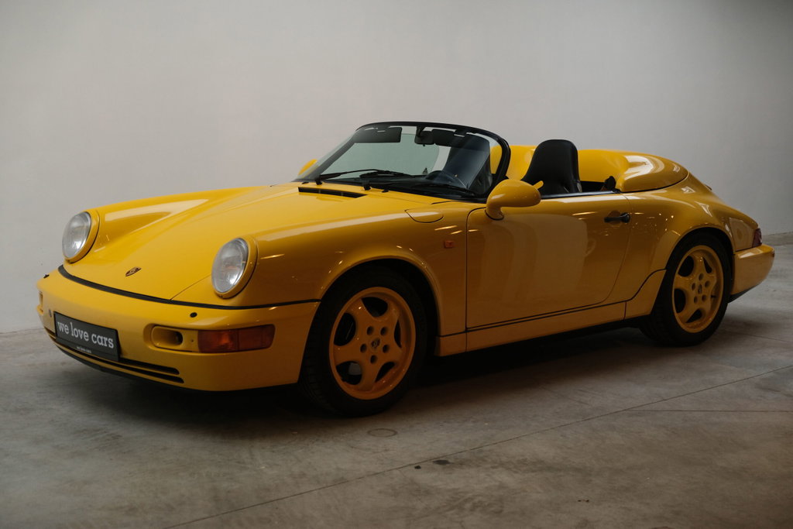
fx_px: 1190
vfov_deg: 25.1
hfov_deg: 36.9
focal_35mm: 54
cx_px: 396
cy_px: 264
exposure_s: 1/200
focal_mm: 35.8
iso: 1000
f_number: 3.6
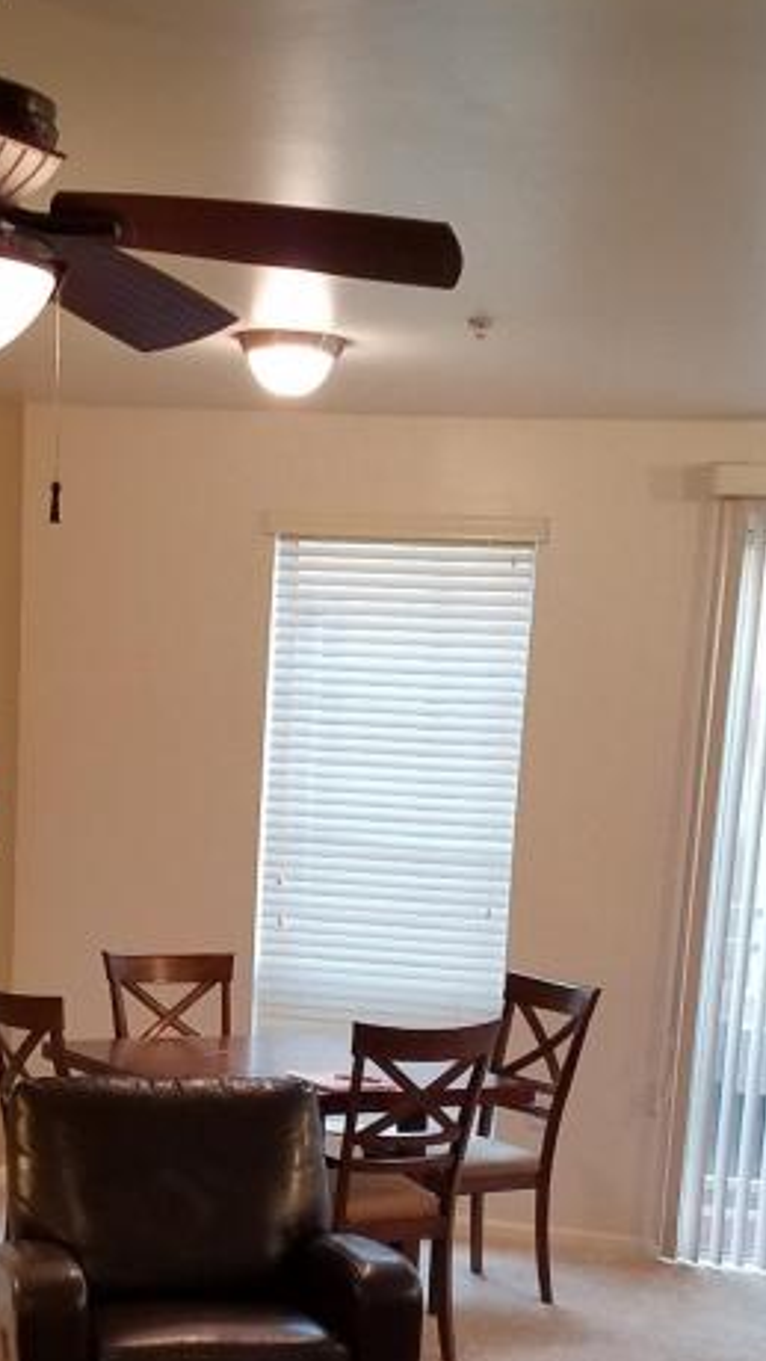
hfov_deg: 19.1
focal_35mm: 63
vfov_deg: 32.4
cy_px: 1098
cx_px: 346
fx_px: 2273
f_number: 1.7
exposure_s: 1/40
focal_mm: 4.2
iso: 160
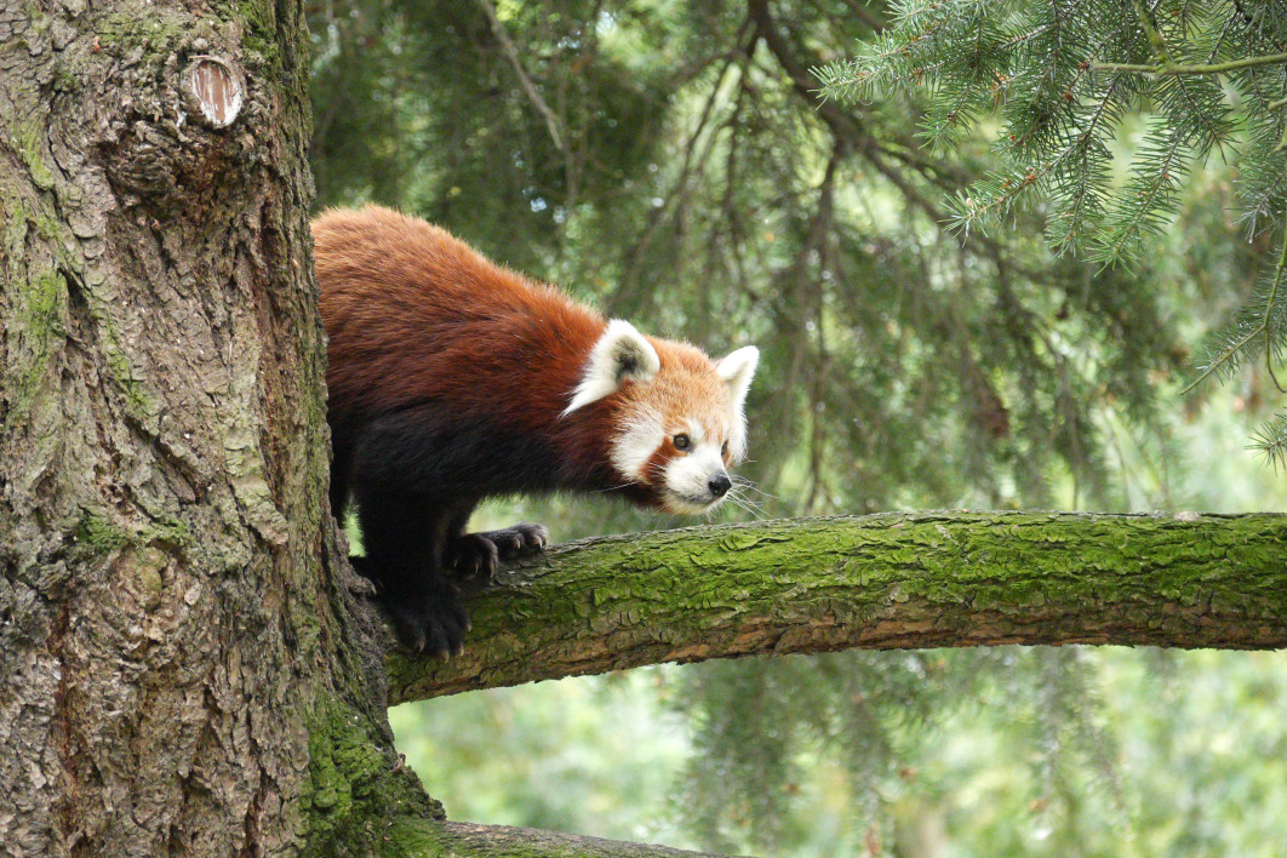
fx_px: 21448
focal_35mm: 600
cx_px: 644
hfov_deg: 3.4
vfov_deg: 2.3
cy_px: 429
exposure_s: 1/250
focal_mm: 210
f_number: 4
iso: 4000
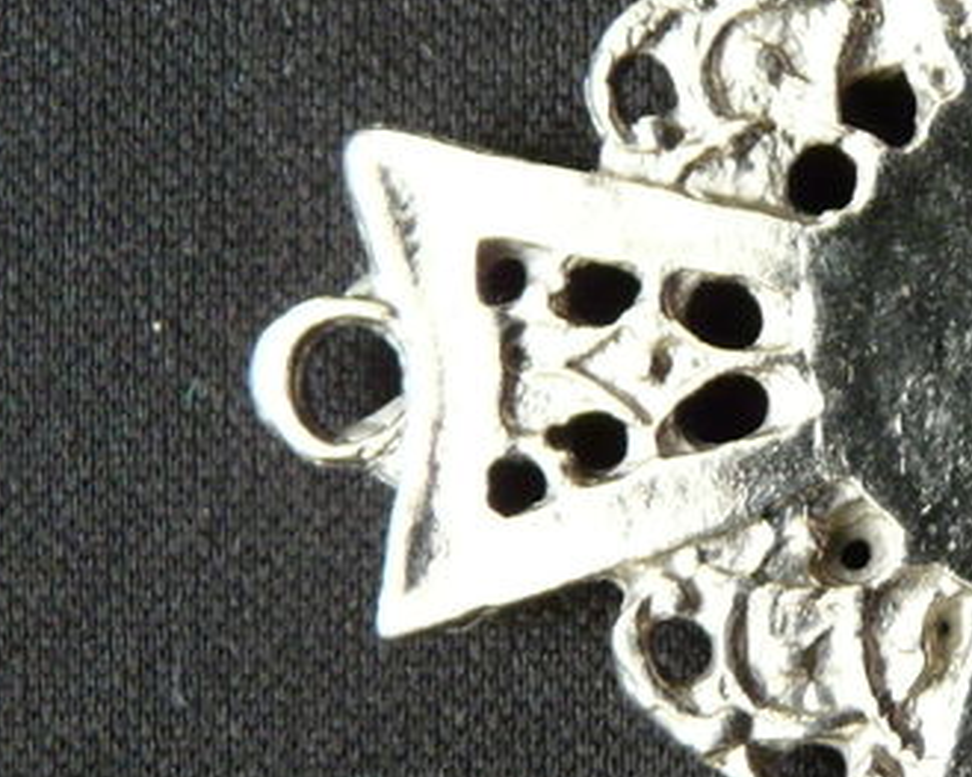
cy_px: 387
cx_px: 1197
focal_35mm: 83
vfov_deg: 18.5
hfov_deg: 21.2
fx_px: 2387
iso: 400
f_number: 2.8
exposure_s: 1/30
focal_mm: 4.6
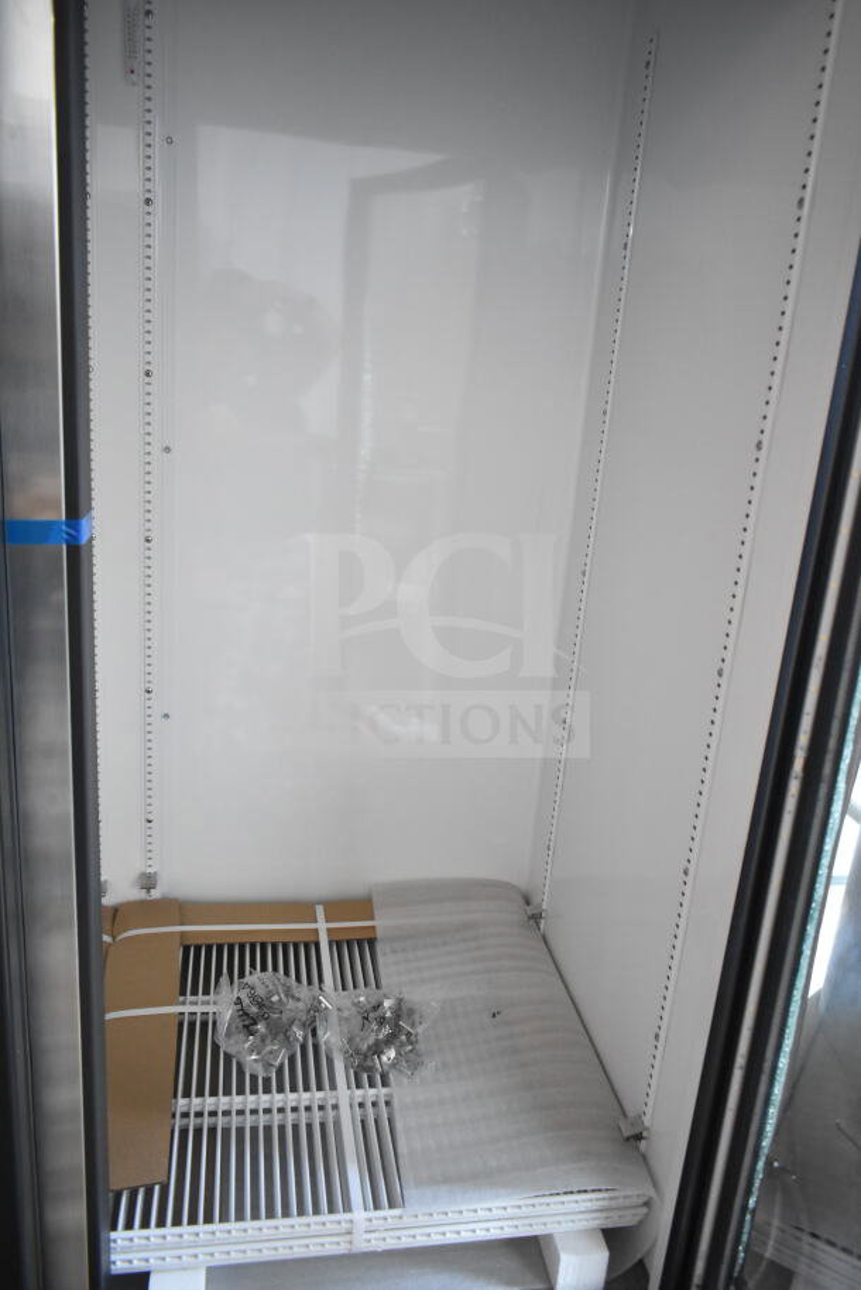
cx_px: 430
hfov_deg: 48.0
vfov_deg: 67.4
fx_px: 968
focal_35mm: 27
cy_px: 645
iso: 2800
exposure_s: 1/30
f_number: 3.5
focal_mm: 18
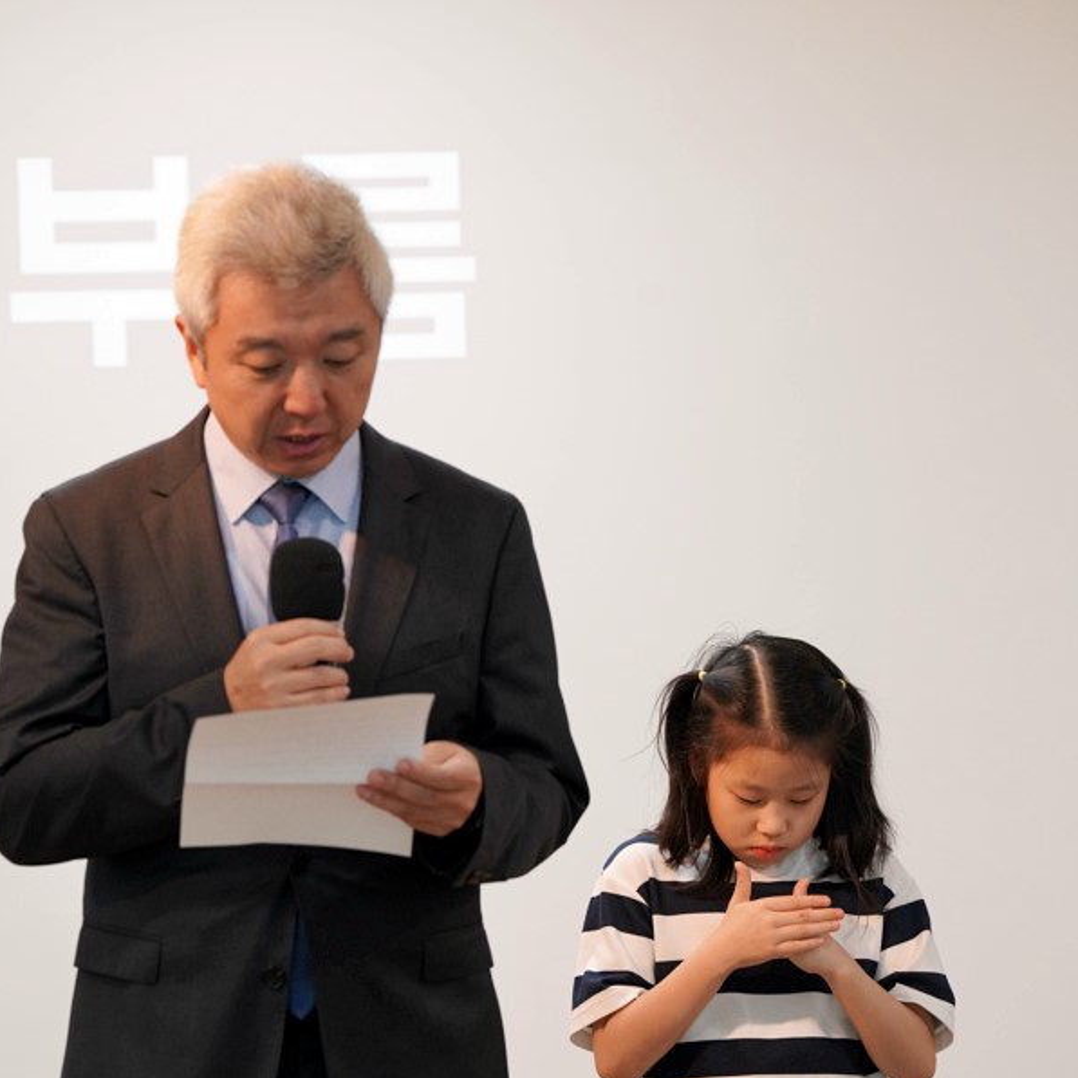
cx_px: 477
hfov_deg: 8.7
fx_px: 7082
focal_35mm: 201
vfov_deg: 8.7
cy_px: 540
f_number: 5.6
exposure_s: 1/160
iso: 1600
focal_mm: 157
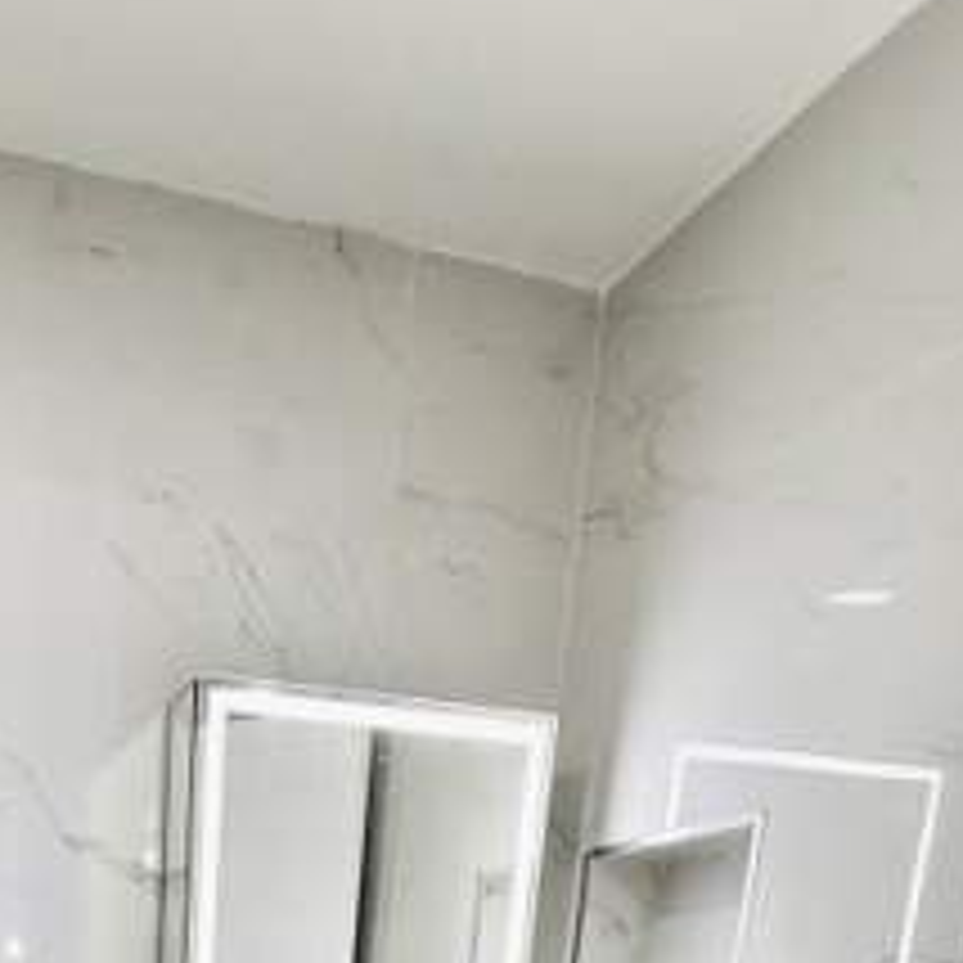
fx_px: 1165
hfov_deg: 41.9
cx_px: 126
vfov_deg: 30.4
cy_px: 1368
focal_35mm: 37
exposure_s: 1/120
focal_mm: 2.22
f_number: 2.2
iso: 125
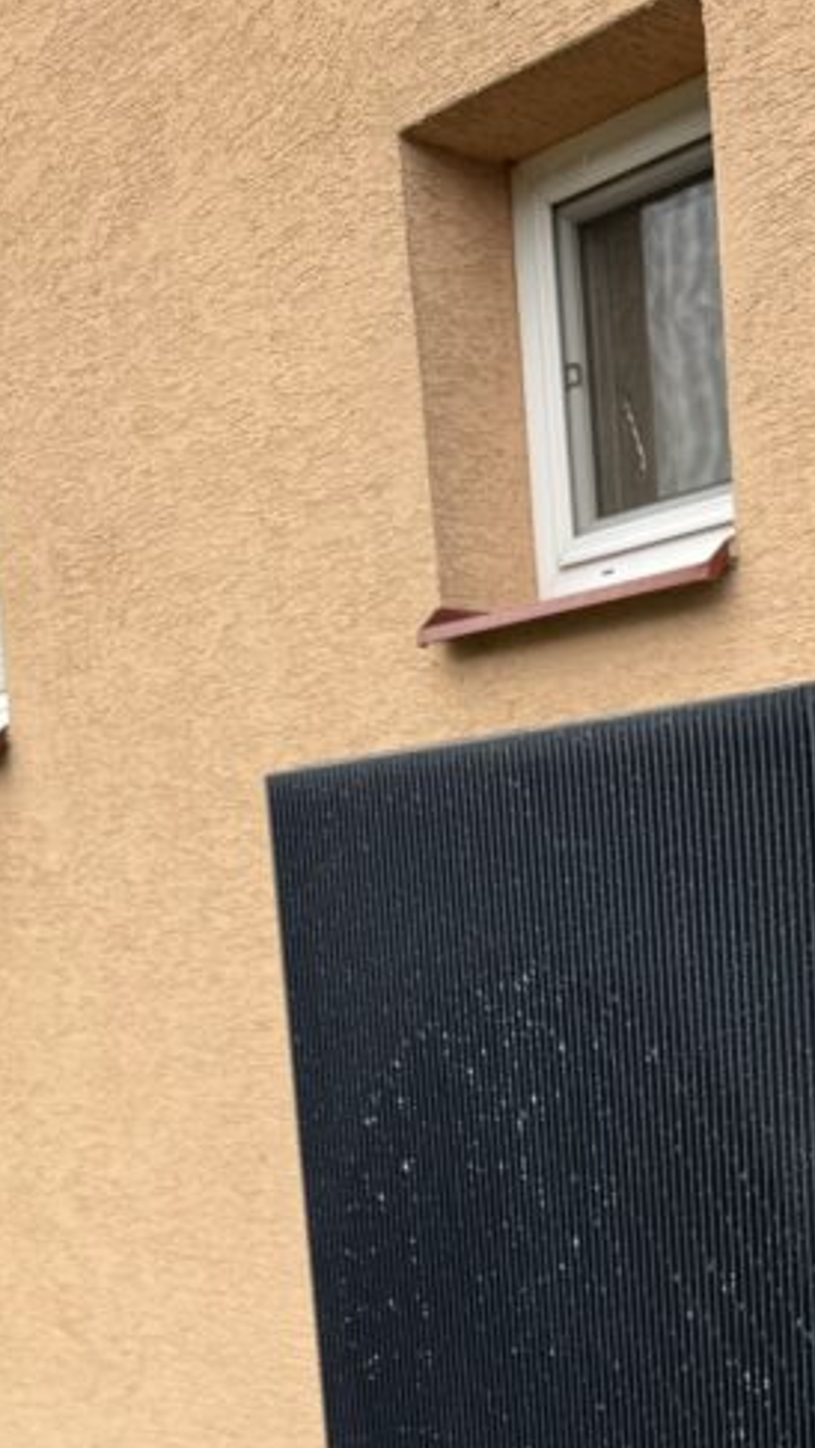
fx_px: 2113
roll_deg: +1.8
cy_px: 1359
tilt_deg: -8.3
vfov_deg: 35.2
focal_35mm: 55
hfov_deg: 20.4
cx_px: 988
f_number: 1.78
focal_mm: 6.76
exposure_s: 1/288
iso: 80
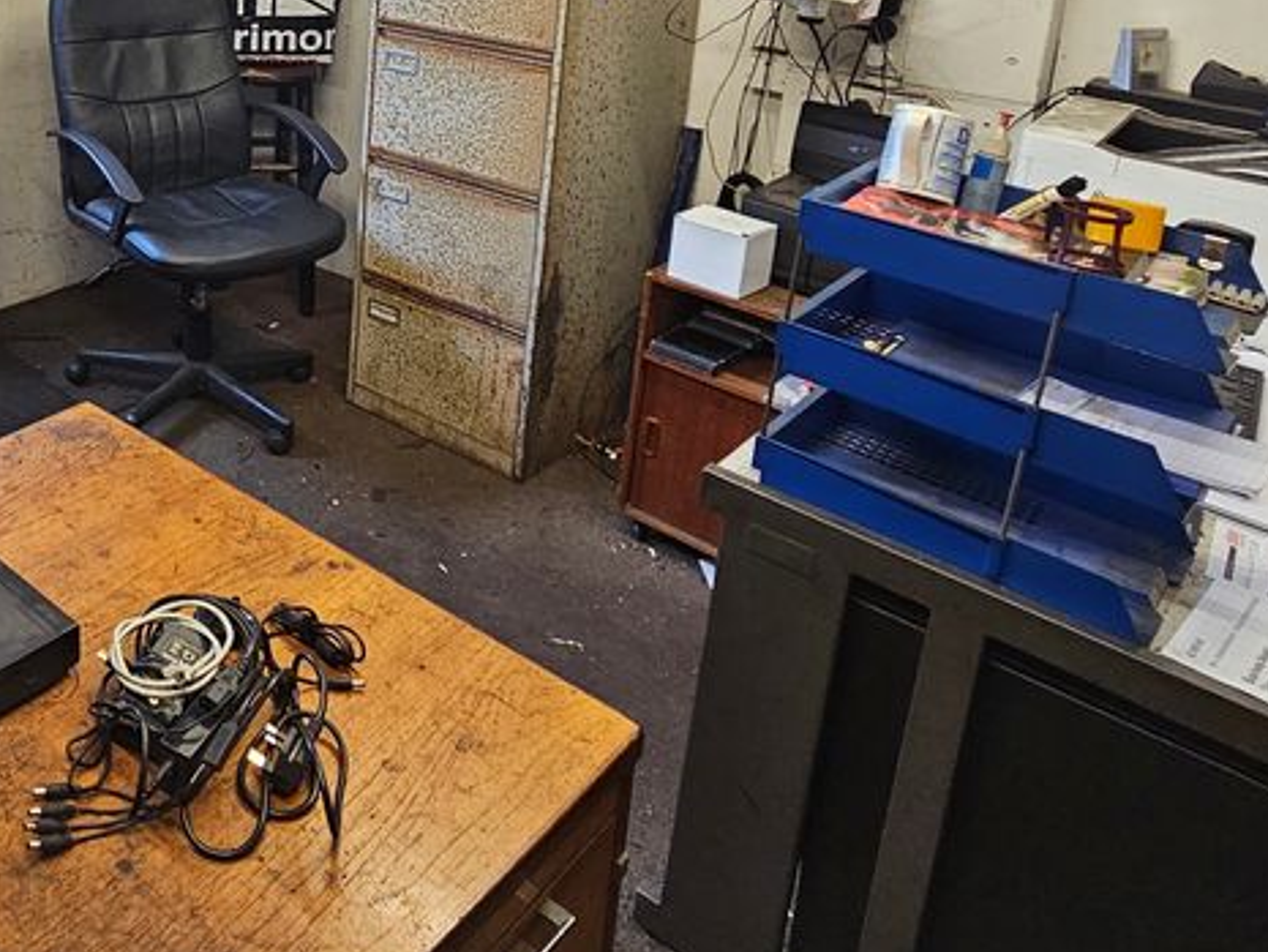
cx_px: 49
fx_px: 1136
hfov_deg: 49.5
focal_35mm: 31
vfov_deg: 40.4
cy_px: 23
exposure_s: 1/50
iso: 160
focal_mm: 2.2
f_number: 2.2
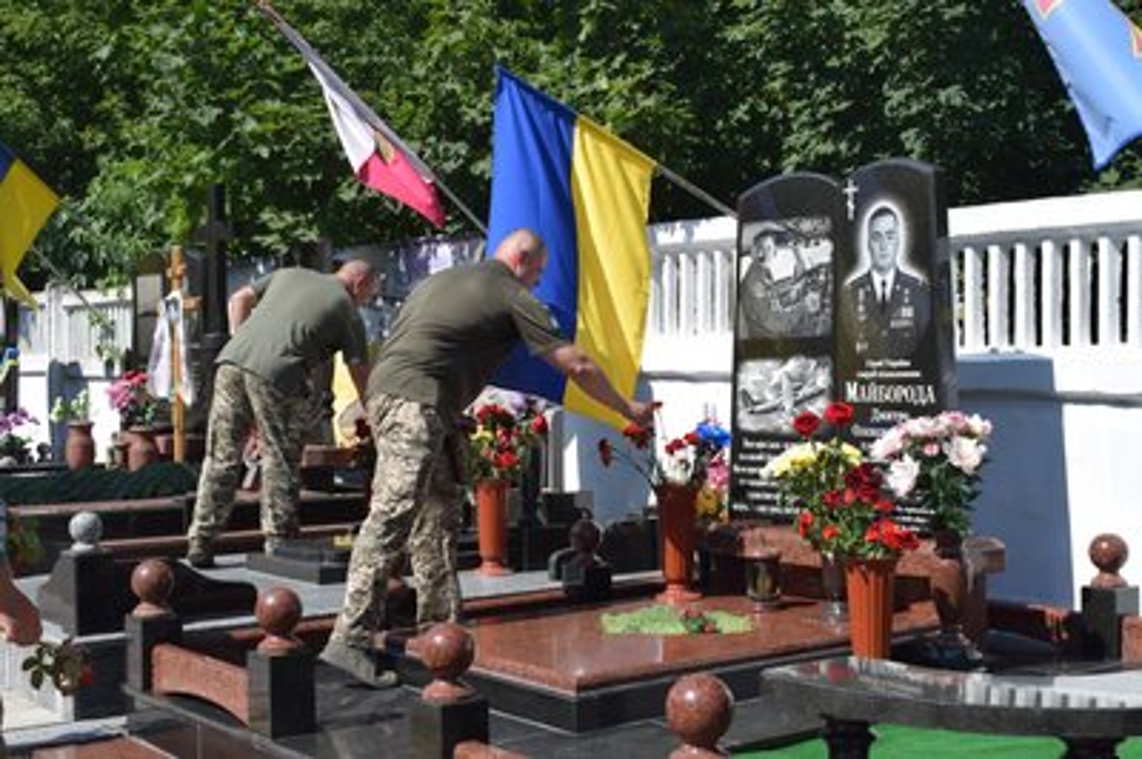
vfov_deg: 26.4
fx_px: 1616
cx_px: 571
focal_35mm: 51
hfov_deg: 38.9
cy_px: 380
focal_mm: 34
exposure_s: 1/400
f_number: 10
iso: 200
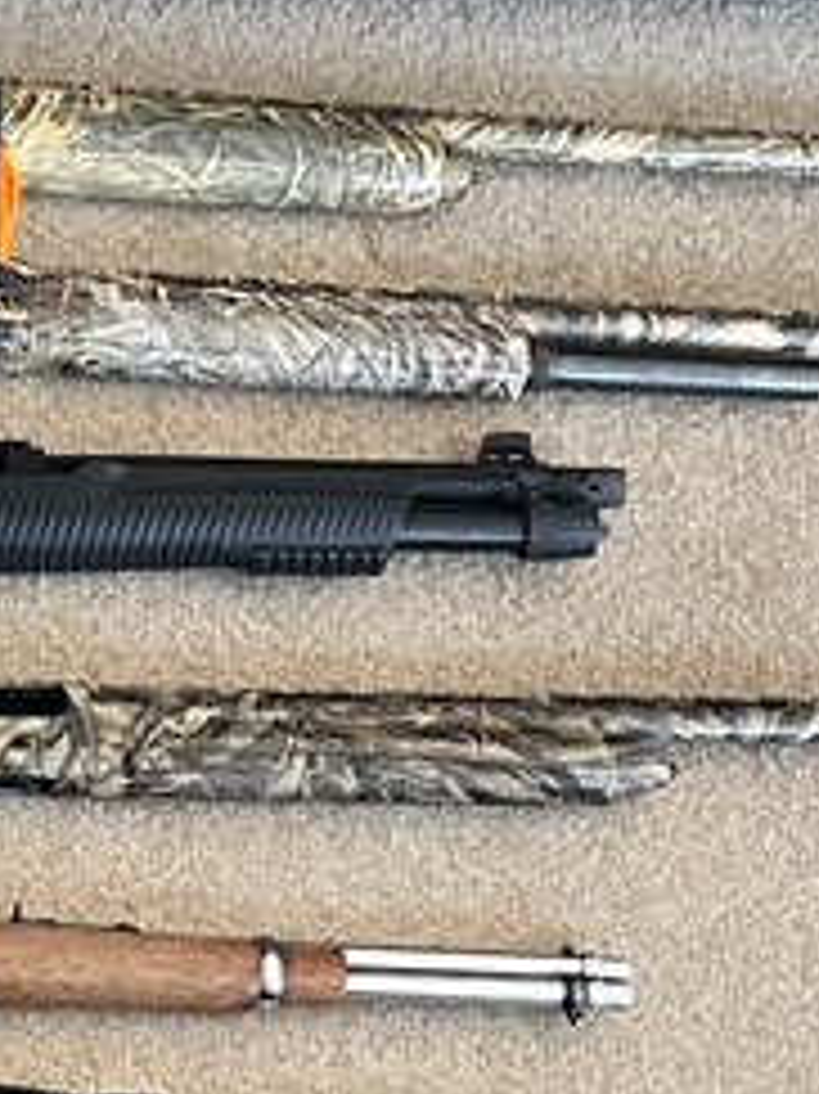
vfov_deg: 18.2
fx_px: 3157
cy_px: 1474
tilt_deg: -68.8
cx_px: 18
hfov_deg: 14.6
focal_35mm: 100
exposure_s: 1/60
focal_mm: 5.1
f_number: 1.6
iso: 160
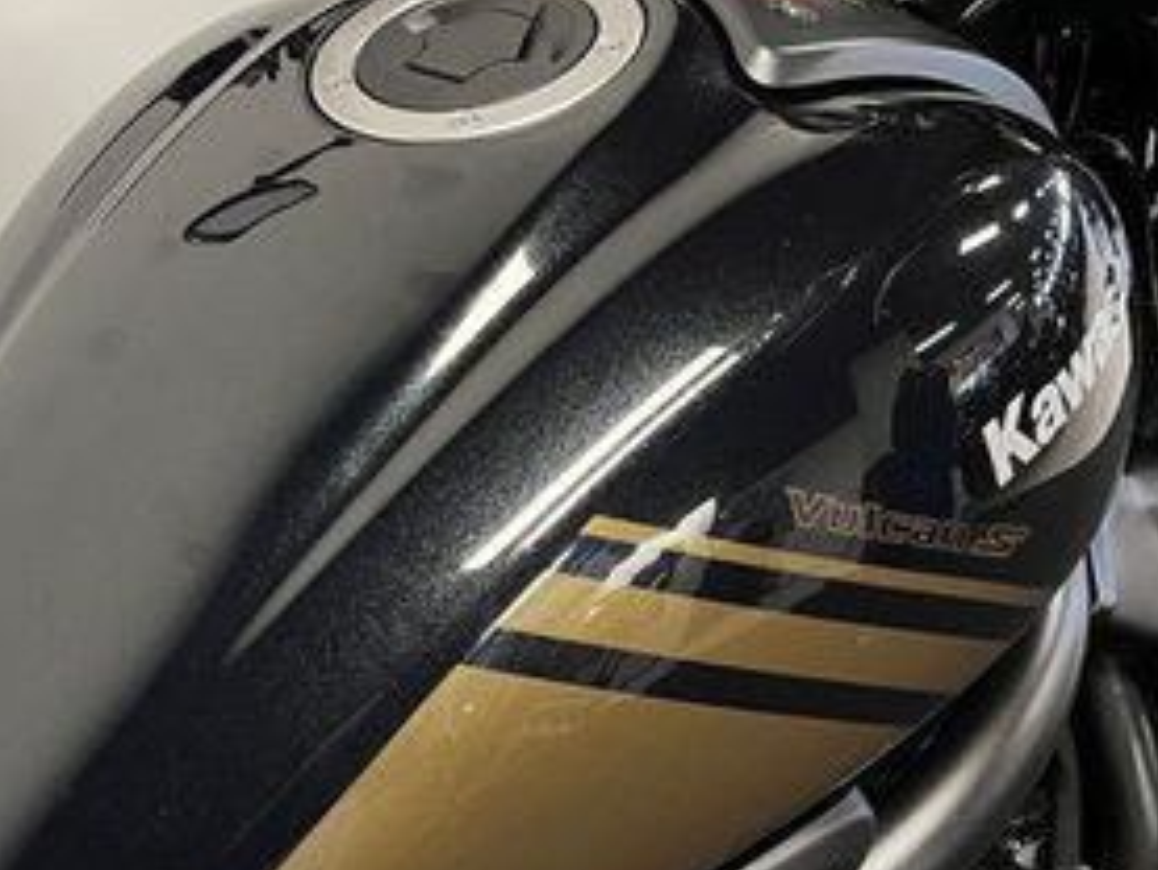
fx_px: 2008
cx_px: 389
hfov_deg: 31.9
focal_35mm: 60
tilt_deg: -35.3
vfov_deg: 24.4
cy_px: 514
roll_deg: +0.5
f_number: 1.6
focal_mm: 5.1
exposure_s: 1/50
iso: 160
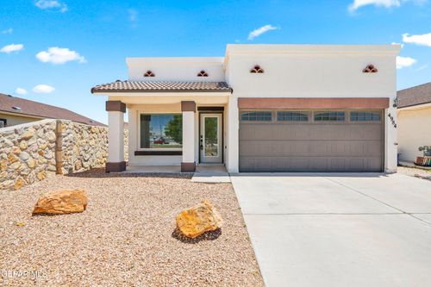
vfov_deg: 67.3
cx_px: 216
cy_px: 144
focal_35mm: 18
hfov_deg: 90.0
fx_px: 215
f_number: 10
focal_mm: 18
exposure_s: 1/250
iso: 640
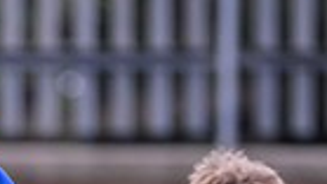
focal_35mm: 2513
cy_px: 395
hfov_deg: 0.9
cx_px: -159
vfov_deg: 0.5
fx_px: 21777
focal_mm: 400
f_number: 3.5
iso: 500
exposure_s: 1/1600
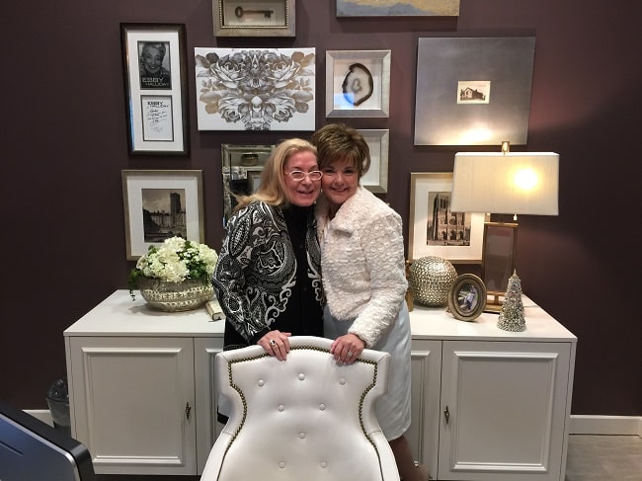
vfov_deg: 48.2
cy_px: 240
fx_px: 538
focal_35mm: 29
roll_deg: -1.2
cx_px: 321
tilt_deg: -9.8
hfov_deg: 61.7
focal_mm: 4.15
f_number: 2.2
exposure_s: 1/15
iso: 40
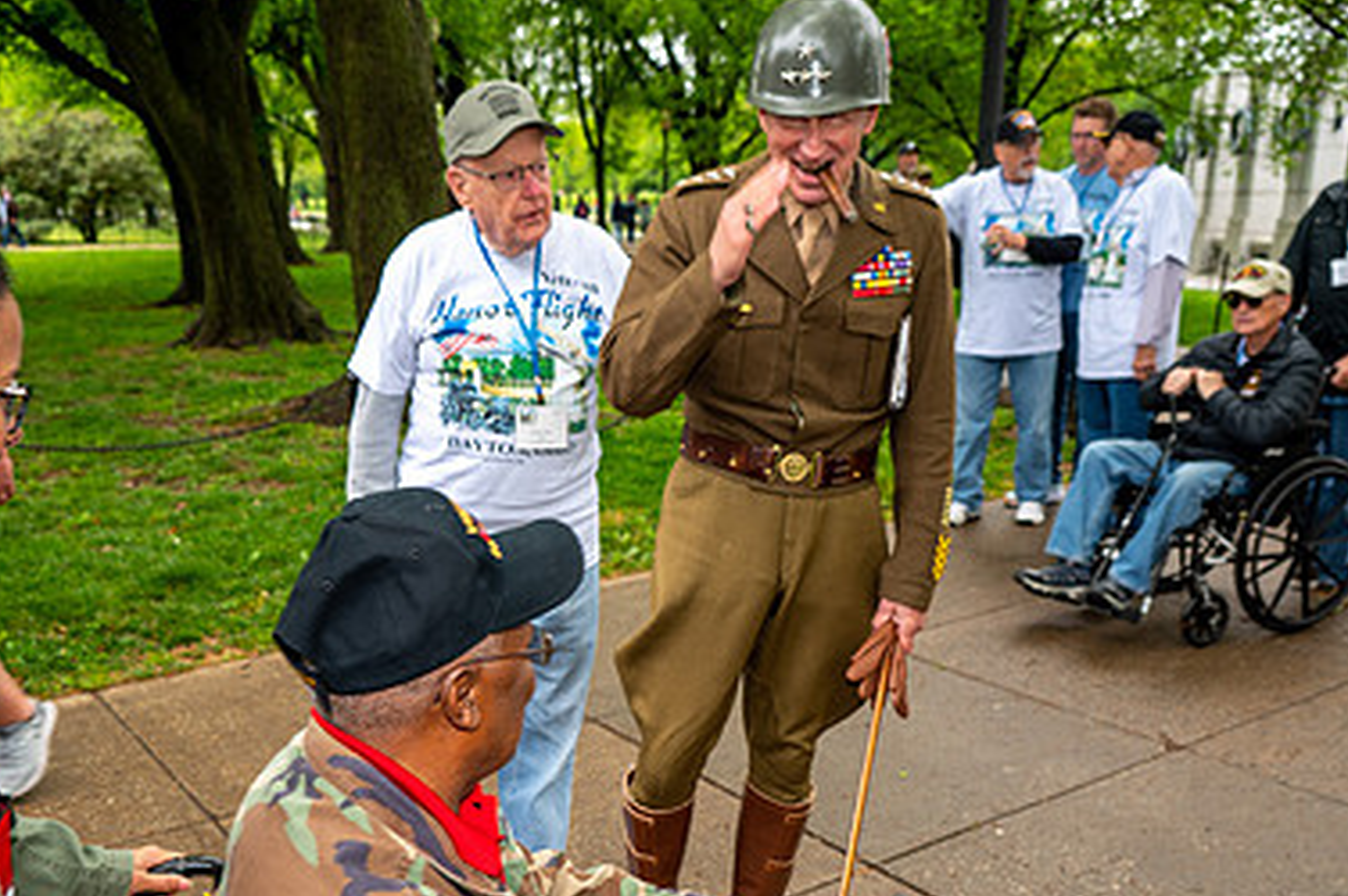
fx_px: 1384
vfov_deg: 35.2
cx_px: 609
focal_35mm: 37
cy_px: 652
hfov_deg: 51.8
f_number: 4
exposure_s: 1/60
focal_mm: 24
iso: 110
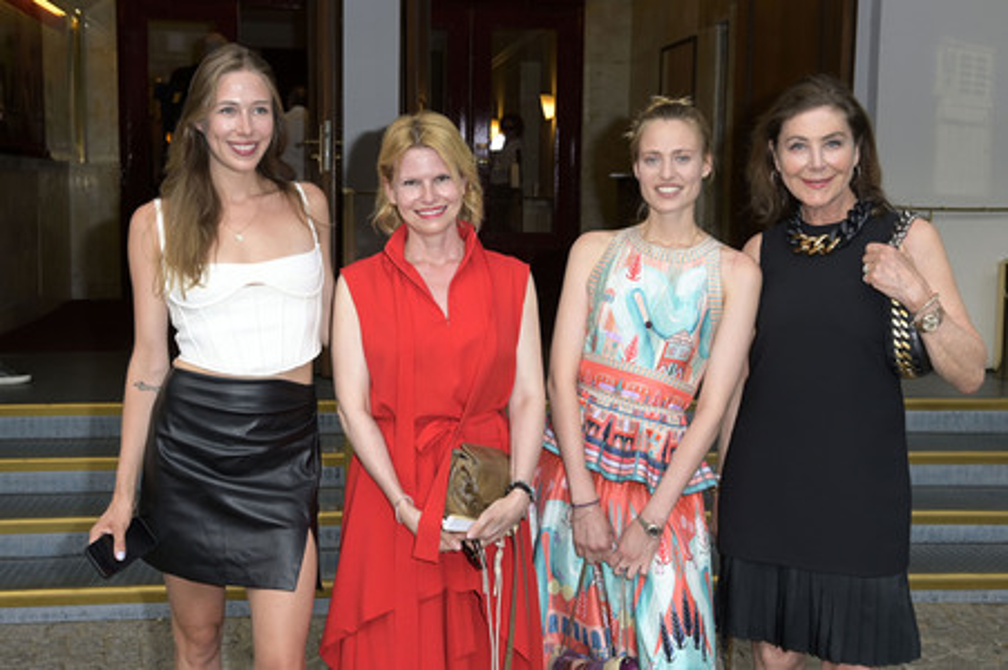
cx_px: 504
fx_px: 1063
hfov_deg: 50.7
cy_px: 335
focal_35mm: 38
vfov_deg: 35.0
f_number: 5.6
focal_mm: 38
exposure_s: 1/250
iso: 640
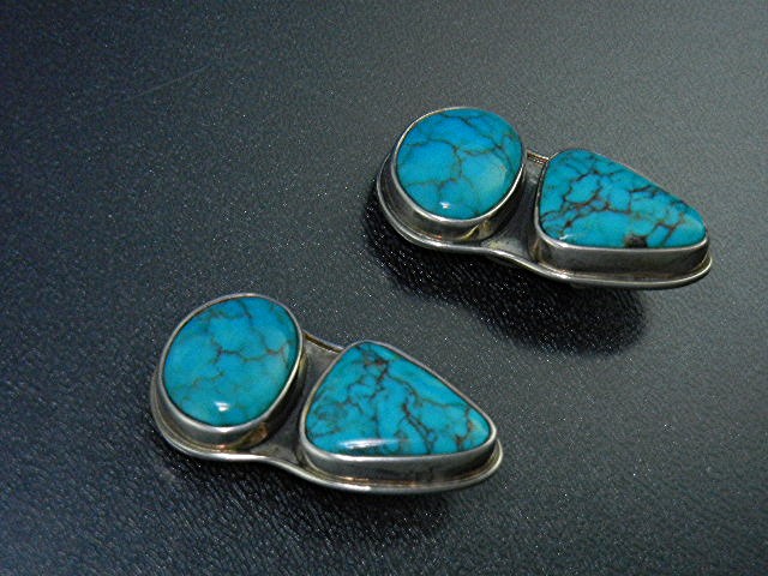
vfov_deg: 16.6
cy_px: 288
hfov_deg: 22.0
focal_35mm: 89
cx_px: 384
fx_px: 1975
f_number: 8.8
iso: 800
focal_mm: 16
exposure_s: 1/30
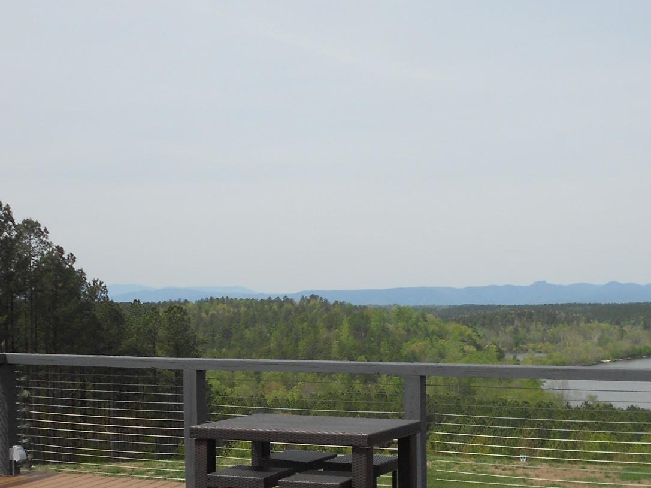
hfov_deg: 38.6
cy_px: 357
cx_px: 417
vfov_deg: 29.3
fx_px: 921
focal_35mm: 49
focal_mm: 4.6
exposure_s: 1/1250
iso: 80
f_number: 3.2
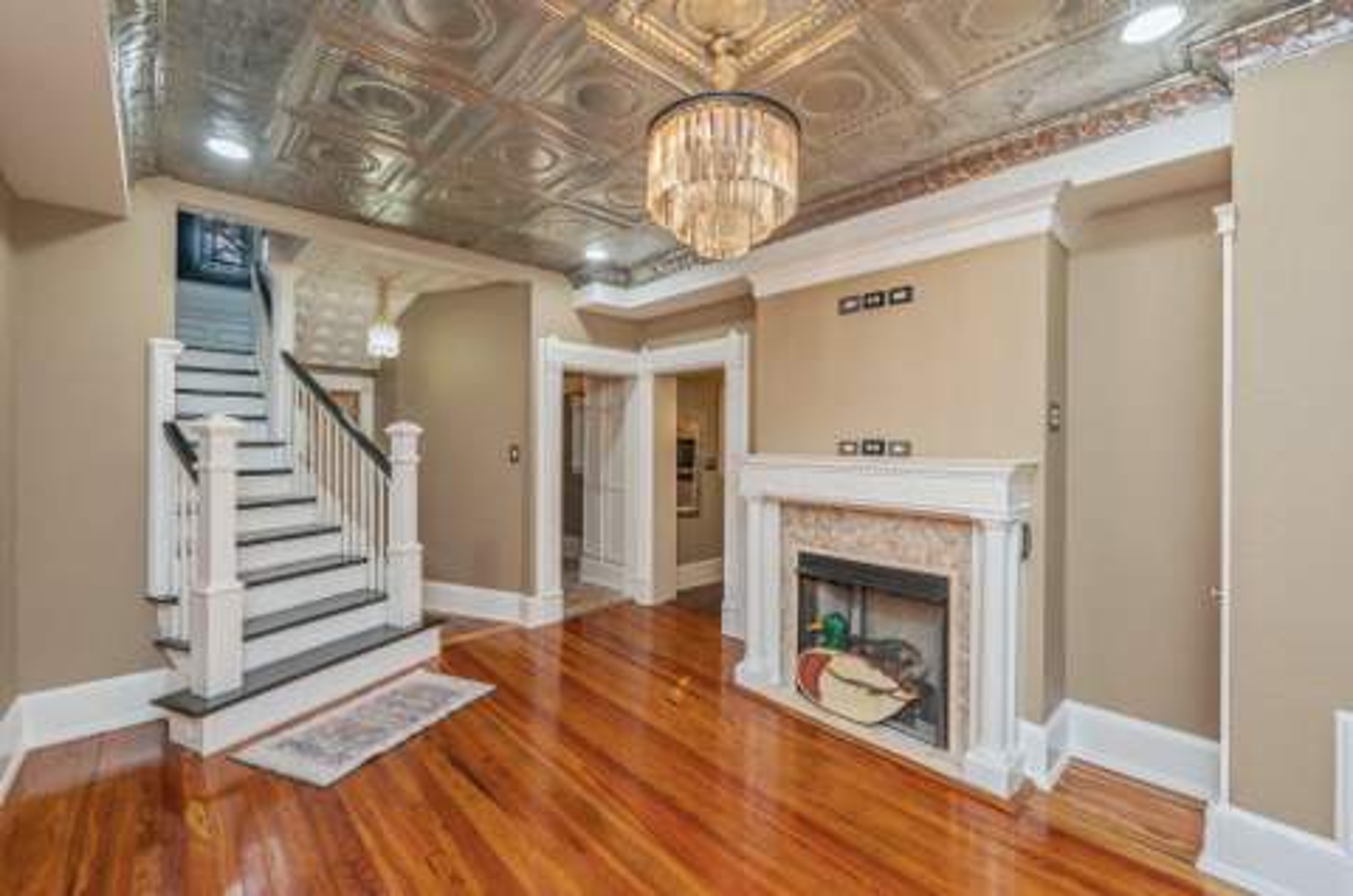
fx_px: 563
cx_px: 676
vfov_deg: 77.1
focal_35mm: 15
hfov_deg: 100.5
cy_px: 448
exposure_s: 1/30
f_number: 9
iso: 500
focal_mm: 15
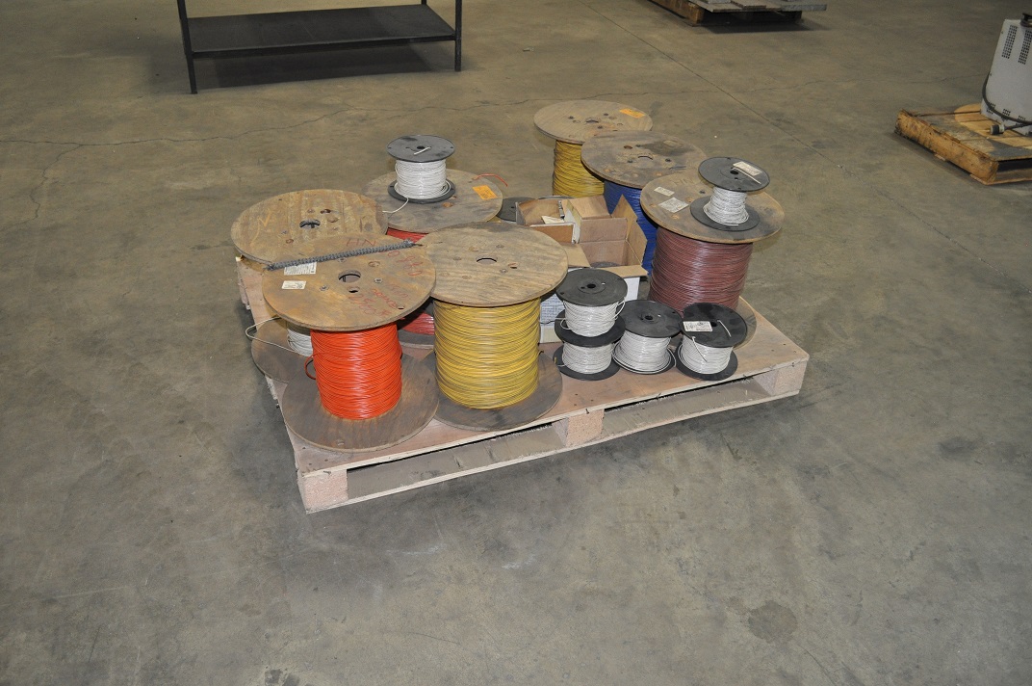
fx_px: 945
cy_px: 343
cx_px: 516
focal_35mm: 33
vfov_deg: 39.9
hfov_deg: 57.3
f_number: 3.8
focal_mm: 22
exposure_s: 1/60
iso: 800
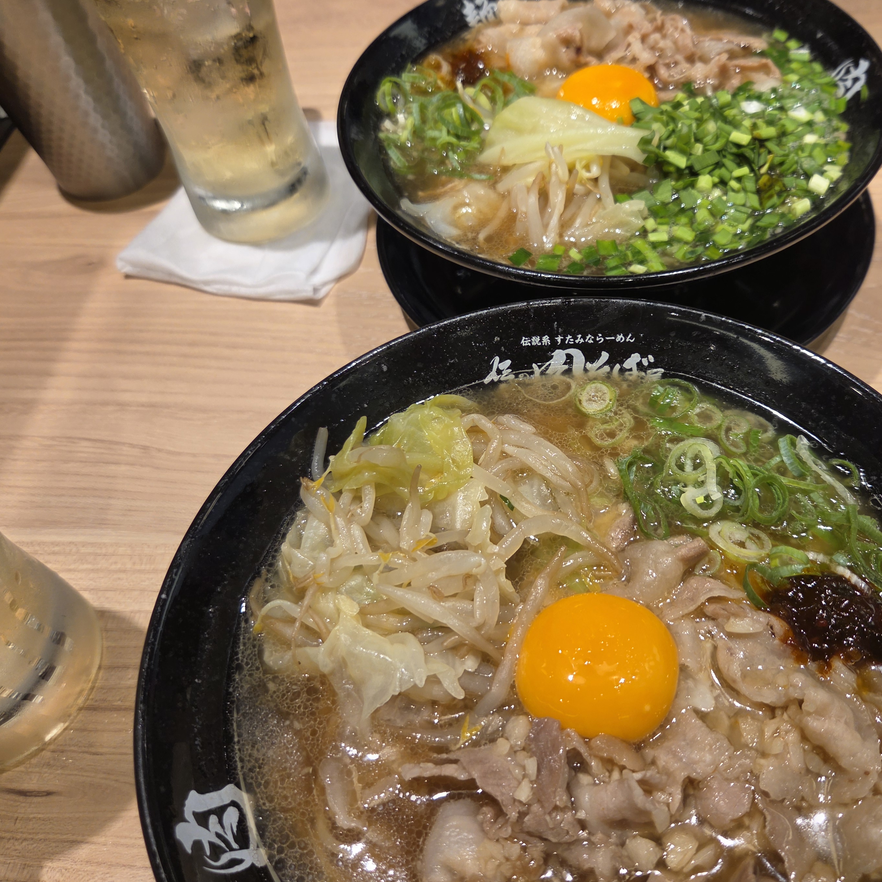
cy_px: 403
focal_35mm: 30
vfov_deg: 54.0
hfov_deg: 53.6
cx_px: 540
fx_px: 865
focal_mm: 5.4
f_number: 1.8
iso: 64
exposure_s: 1/120
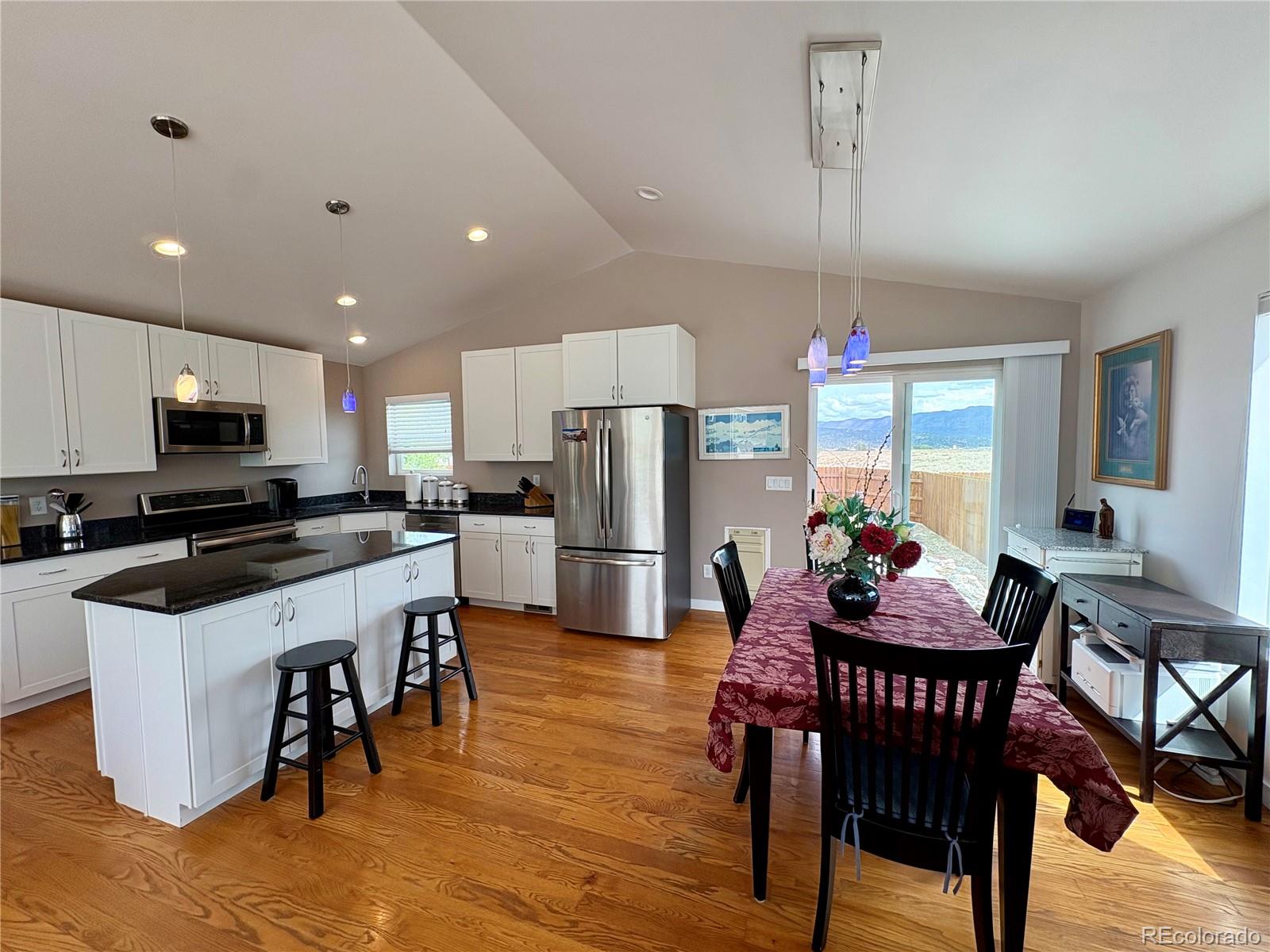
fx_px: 514
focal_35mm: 14
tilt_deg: -3.1
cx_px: 635
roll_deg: +1.4
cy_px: 476
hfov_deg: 102.1
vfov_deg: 85.7
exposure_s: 1/146
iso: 64
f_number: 2.2
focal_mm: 2.22
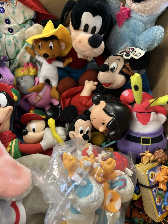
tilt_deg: -63.6
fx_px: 155
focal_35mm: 24
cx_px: 84
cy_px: 112
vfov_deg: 71.6
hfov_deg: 56.8
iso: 160
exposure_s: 1/50
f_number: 1.78
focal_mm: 6.86
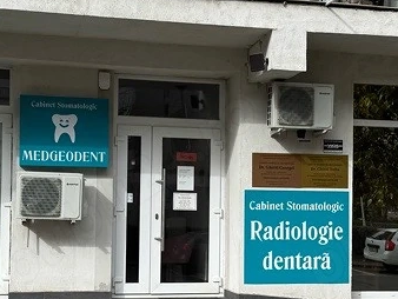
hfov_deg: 27.4
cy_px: 201
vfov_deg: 20.7
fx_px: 817
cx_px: 206
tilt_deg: +2.9
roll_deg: -0.4
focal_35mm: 71
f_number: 1.78
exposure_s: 1/2710
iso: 80
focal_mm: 6.76
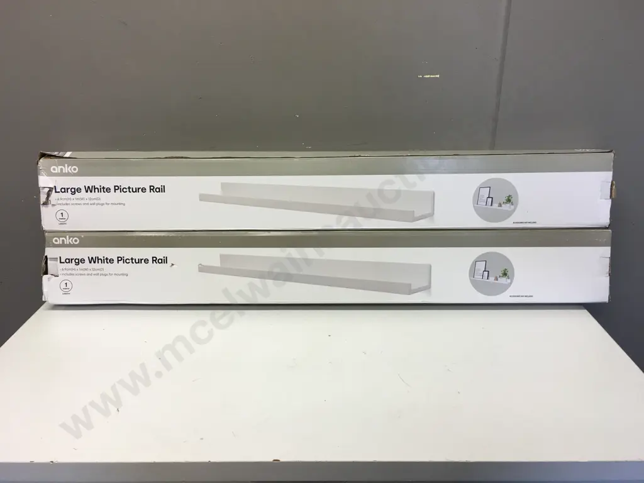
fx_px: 540
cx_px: 322
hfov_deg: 61.7
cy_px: 242
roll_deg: -0.3
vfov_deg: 48.2
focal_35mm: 29
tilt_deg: -19.1
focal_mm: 4.15
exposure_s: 1/33
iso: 25
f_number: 2.2
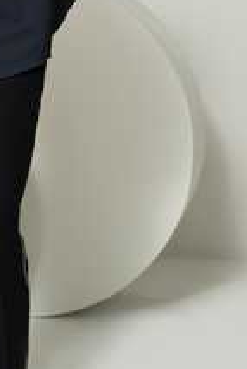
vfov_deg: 24.6
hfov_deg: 16.5
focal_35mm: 81
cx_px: -2
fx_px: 832
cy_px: 72
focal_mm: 33
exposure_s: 1/160
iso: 400
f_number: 2.8
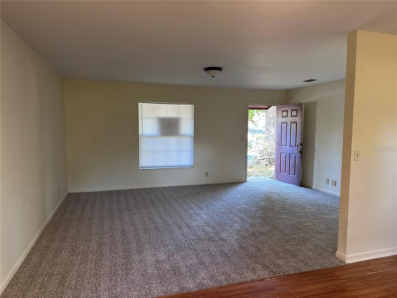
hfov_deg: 71.6
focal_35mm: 24
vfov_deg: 56.8
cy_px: 149
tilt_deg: -5.1
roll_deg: -0.5
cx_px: 198
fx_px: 275
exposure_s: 1/60
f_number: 1.78
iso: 160
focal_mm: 6.86
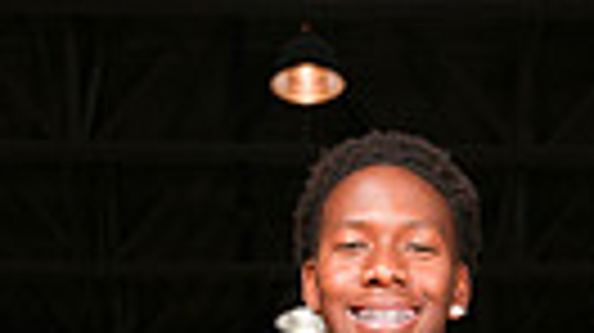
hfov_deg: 13.7
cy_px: 936
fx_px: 2471
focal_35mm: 157
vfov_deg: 7.0
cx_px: 400
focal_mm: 44
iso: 250
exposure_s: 1/200
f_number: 6.3
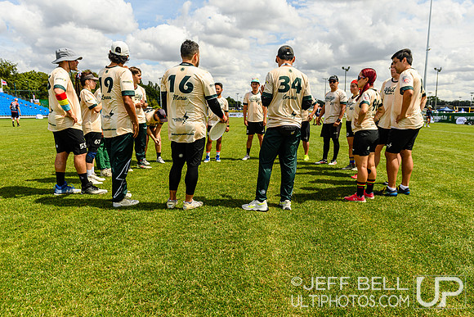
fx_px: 340
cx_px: 255
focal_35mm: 26
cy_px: 171
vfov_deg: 49.8
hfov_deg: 69.6
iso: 100
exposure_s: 1/500
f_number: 5.6
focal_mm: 24
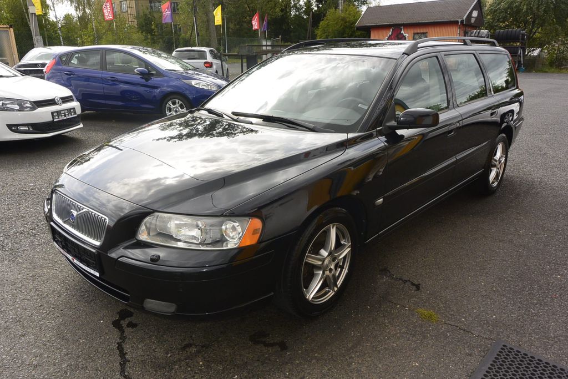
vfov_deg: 47.9
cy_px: 190
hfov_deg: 67.4
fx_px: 426
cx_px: 284
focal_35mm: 27
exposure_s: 1/250
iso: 160
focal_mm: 10
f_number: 6.3
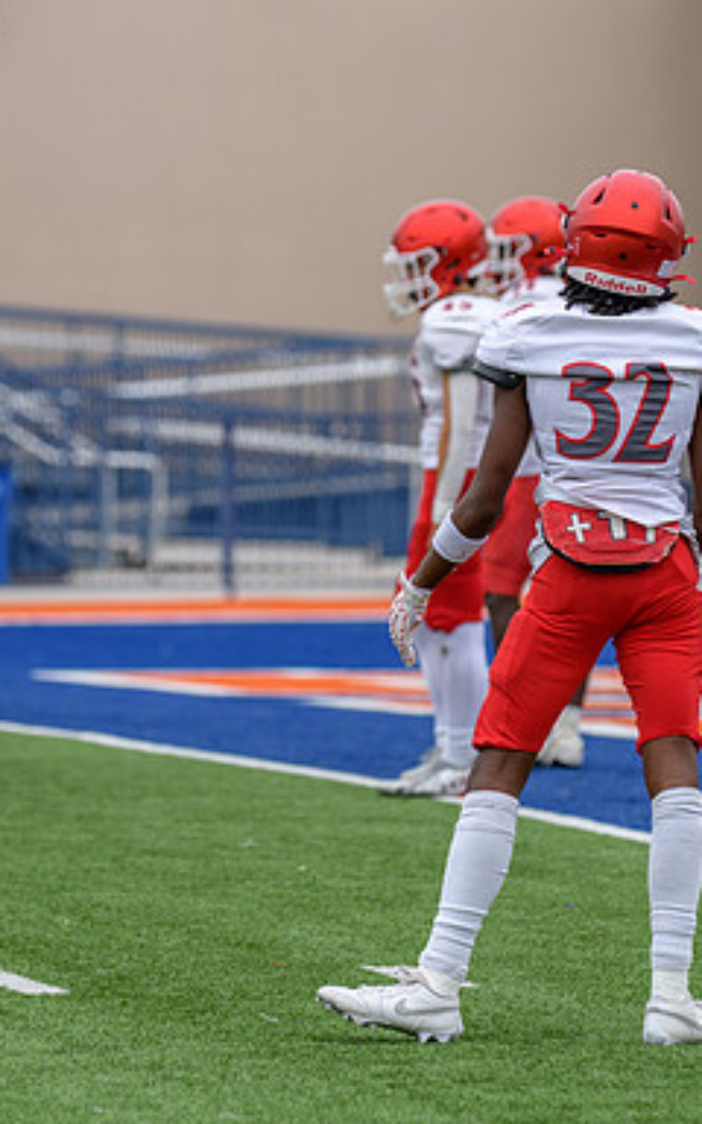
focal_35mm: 300
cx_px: 208
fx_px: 9183
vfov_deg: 7.0
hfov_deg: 4.4
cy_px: 563
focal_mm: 195
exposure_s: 1/1000
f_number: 3.5
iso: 400
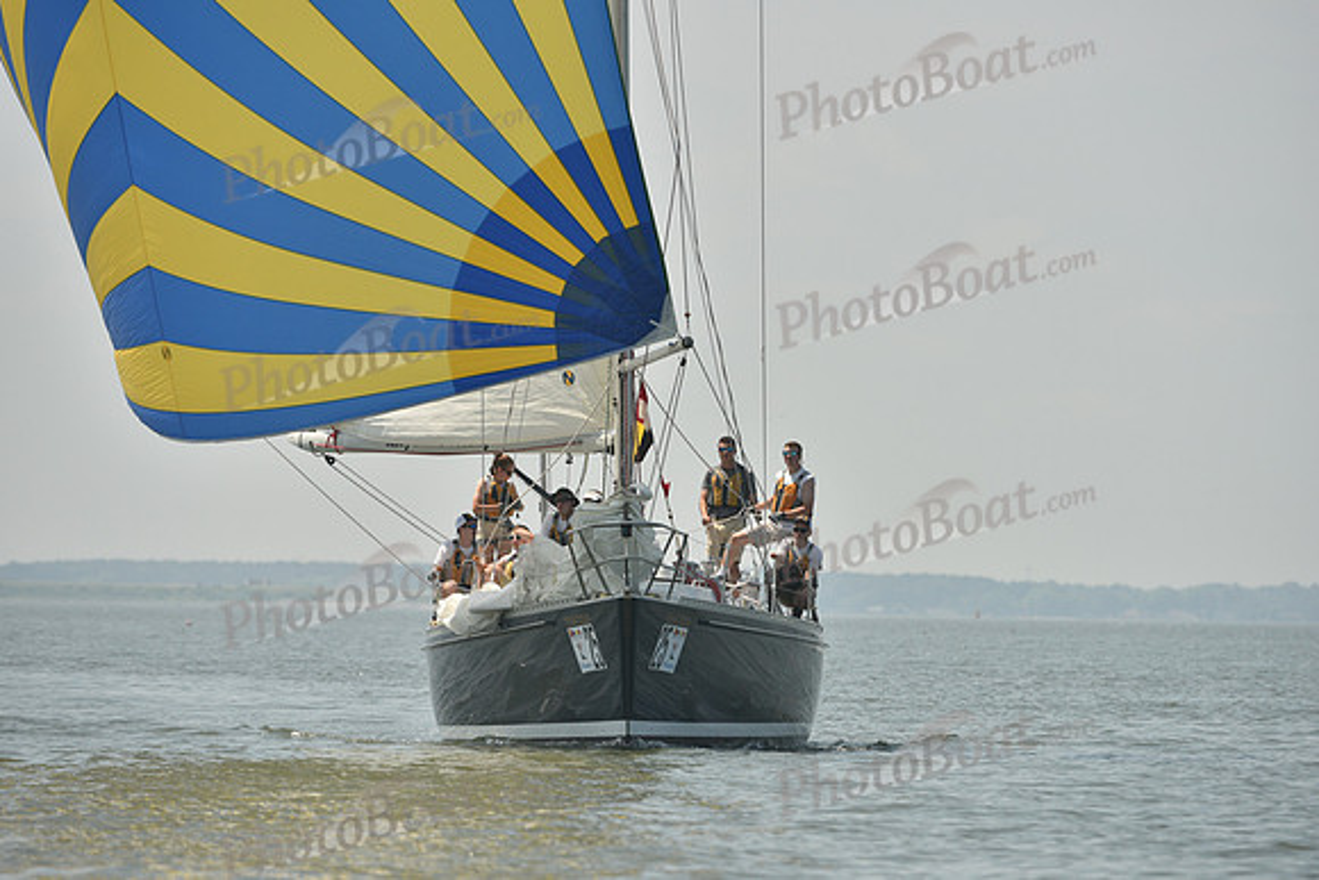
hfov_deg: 5.2
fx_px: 14658
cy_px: 440
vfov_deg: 3.4
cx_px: 660
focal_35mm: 400
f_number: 7.1
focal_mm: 400
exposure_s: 1/1250
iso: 320
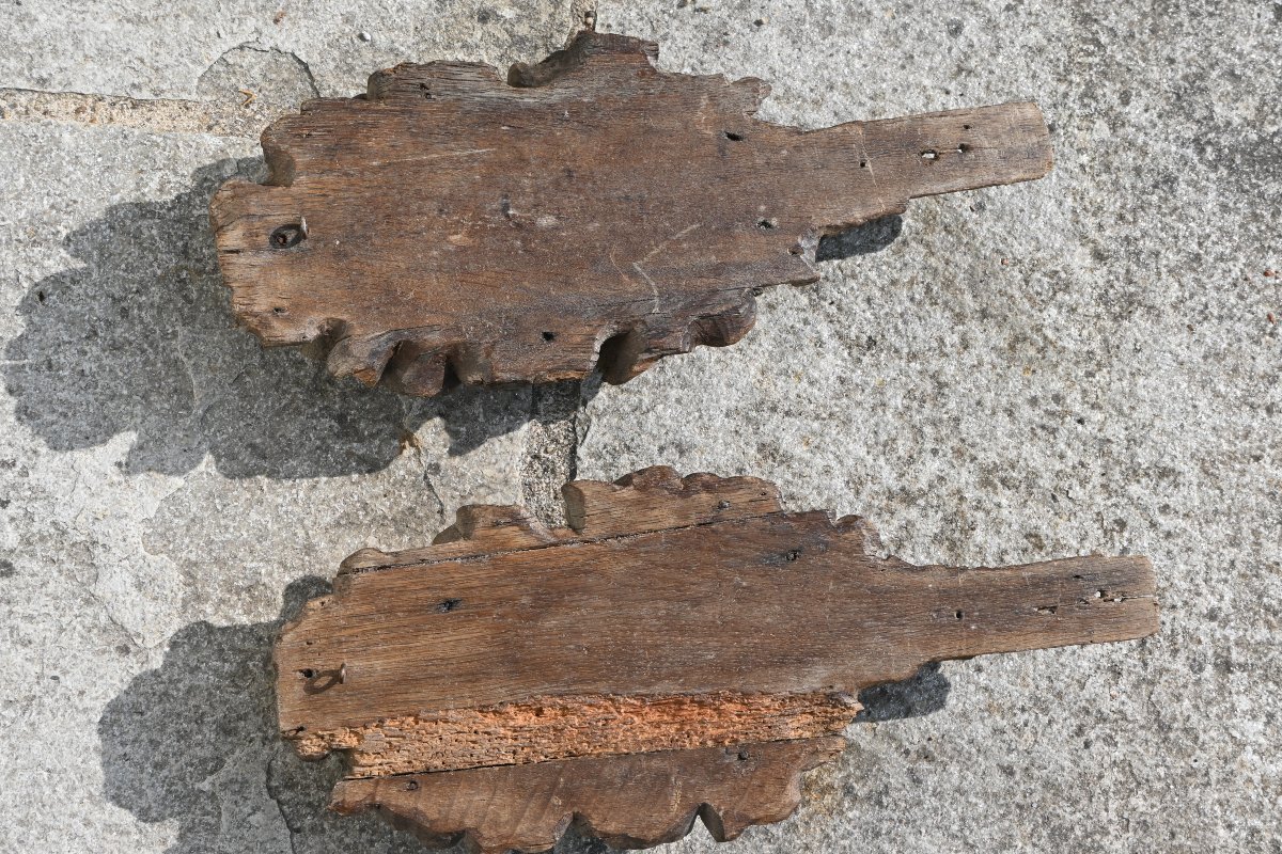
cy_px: 427
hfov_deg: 40.0
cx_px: 641
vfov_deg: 27.3
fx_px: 1763
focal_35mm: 50
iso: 100
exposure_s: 1/400
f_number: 7.1
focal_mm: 33
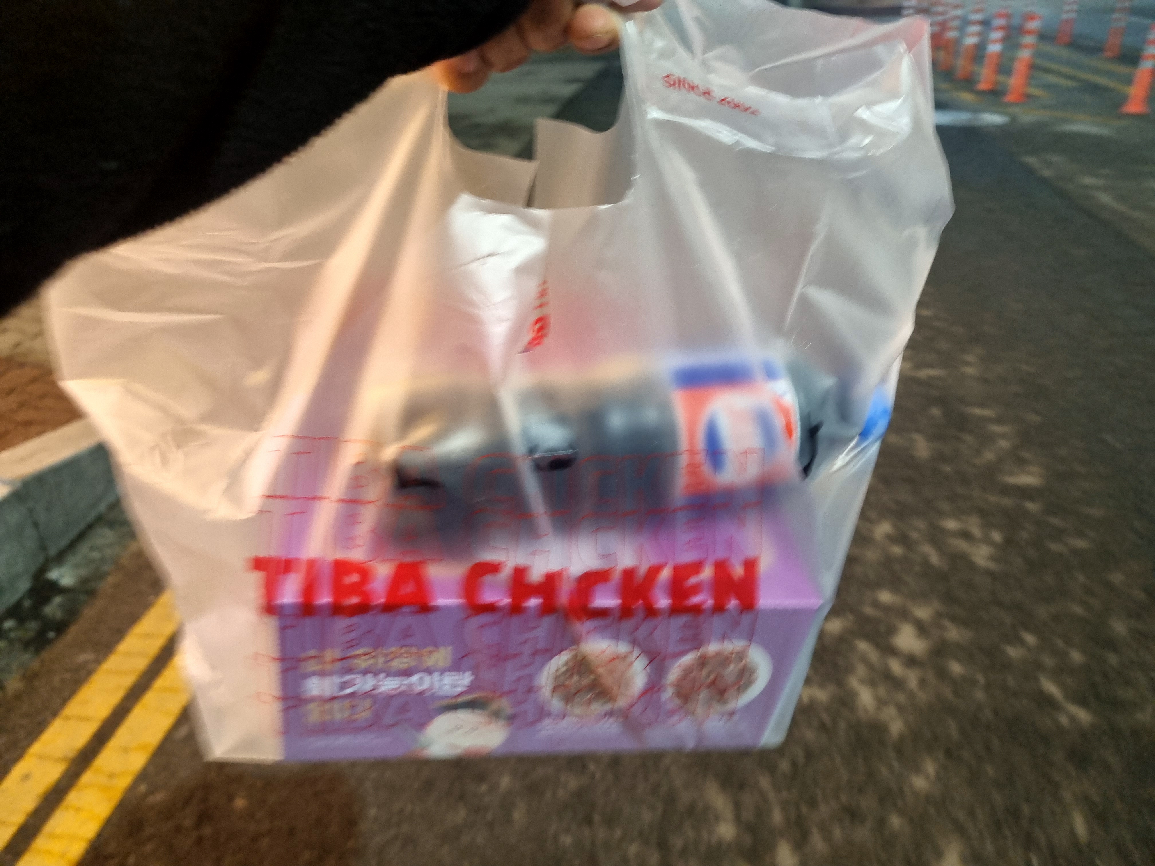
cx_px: 578
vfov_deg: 53.1
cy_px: 433
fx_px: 868
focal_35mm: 26
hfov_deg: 67.3
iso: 320
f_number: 1.8
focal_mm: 5.4
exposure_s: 1/15
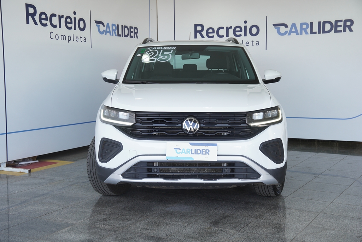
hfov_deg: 38.9
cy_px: 121
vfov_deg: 26.5
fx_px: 513
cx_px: 181
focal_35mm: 51
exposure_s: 1/125
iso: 200
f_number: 4
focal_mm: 34
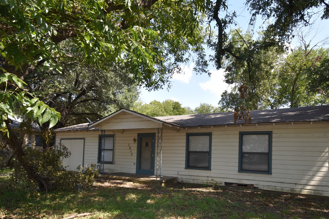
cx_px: 184
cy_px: 149
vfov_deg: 57.9
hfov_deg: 80.9
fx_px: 192
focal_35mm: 21
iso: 100
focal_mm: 10
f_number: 5.6
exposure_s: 1/200
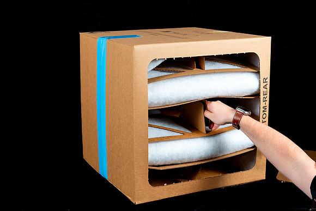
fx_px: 571
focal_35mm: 65
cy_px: 106
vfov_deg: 20.9
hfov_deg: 31.0
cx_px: 158
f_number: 8
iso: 160
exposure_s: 1/125
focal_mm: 65
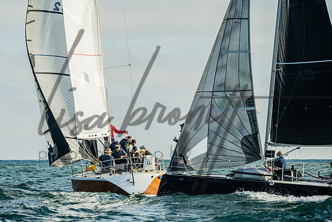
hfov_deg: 9.7
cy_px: 105
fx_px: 1961
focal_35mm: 213
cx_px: 134
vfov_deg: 6.5
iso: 250
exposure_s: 1/400
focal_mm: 175
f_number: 6.3
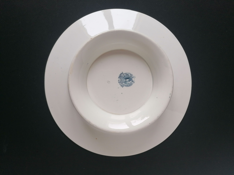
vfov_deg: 51.4
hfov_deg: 65.3
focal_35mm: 27
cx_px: 117
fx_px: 183
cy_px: 88
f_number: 1.8
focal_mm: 4.75
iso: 100
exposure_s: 1/100
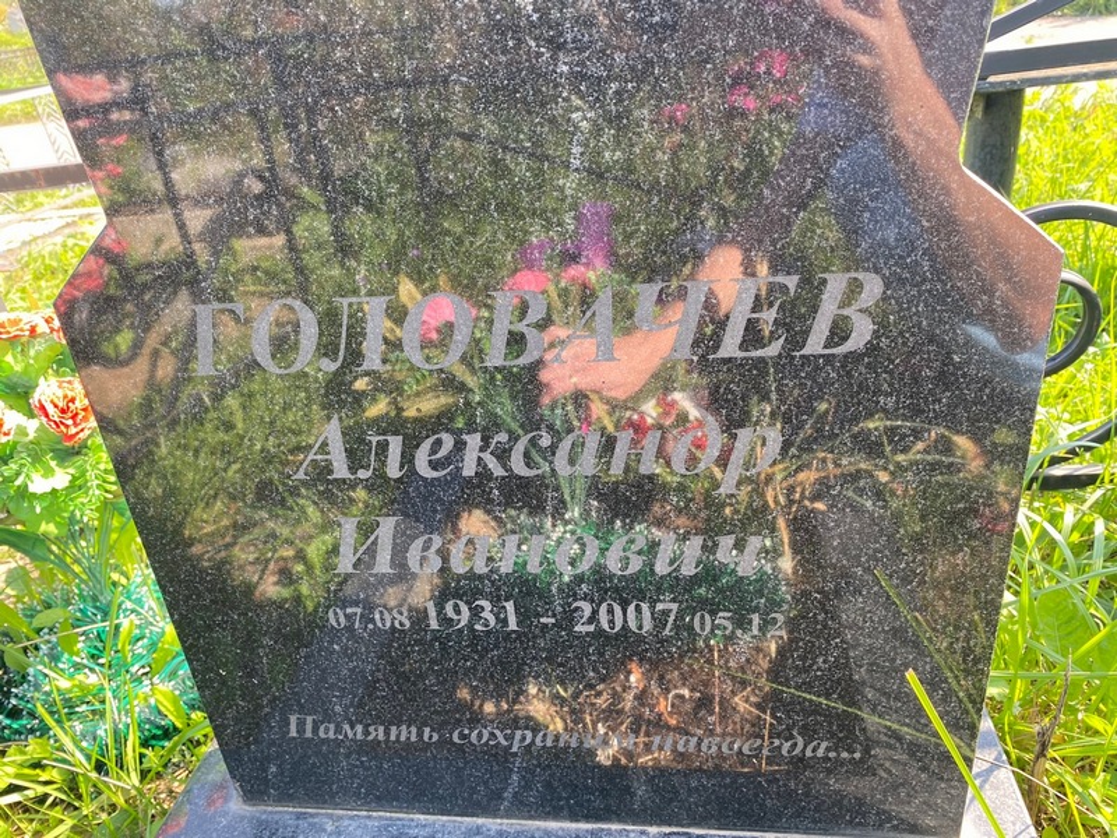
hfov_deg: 67.3
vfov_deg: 53.1
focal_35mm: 26
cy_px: 419
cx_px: 558
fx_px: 839
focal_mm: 4.25
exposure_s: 1/122
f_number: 1.8
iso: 40
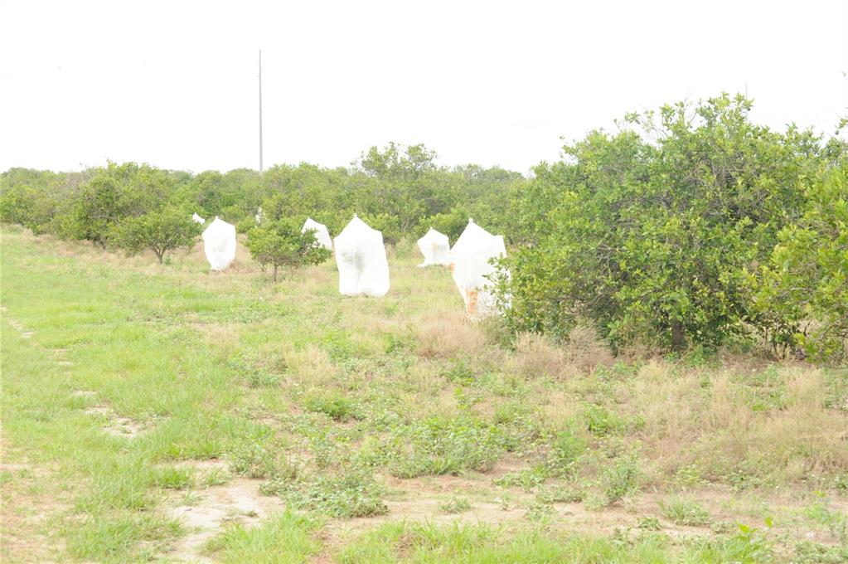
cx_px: 424
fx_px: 1941
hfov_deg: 24.6
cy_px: 282
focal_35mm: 82
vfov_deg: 16.5
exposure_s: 1/500
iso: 2000
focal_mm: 55
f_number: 11
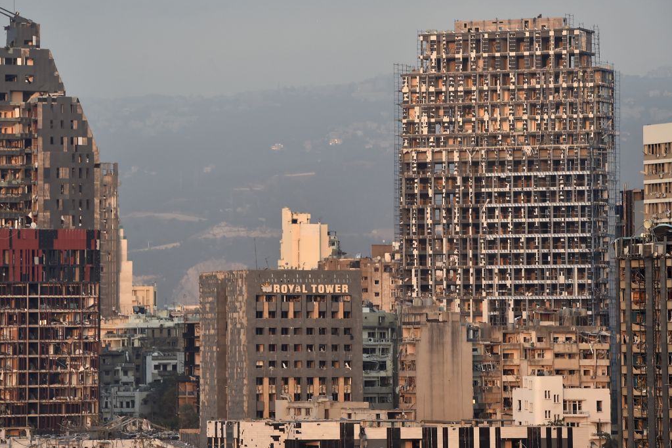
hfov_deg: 10.0
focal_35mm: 205
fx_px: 3825
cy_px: 207
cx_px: 284
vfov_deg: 6.7
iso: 800
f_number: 9
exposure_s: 1/320
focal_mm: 175
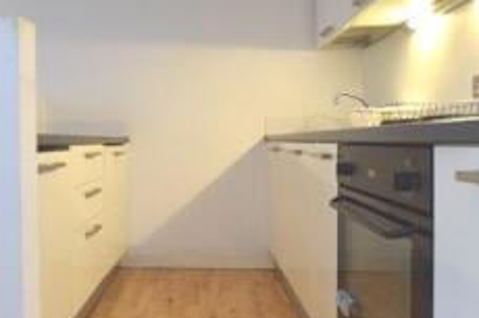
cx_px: 165
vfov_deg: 42.2
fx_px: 412
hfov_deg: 59.1
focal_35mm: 31
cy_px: 147
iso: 720
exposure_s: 1/60
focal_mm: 10
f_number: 4
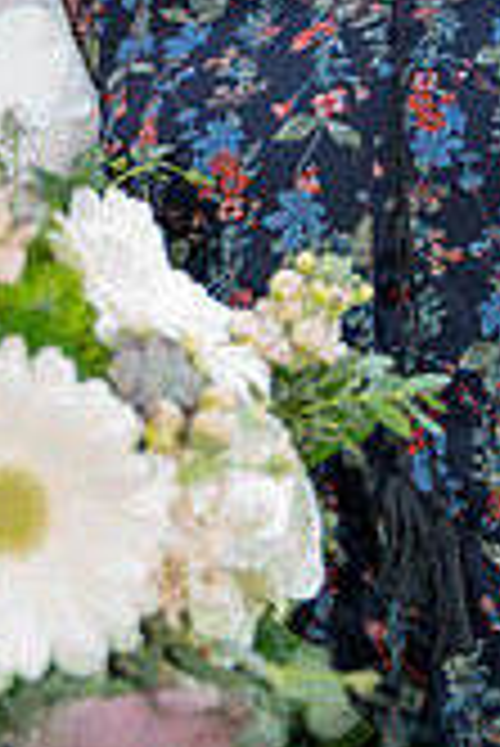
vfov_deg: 22.5
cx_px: 77
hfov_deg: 16.1
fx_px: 1746
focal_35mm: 84
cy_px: -117
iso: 500
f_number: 2.8
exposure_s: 1/250
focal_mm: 31
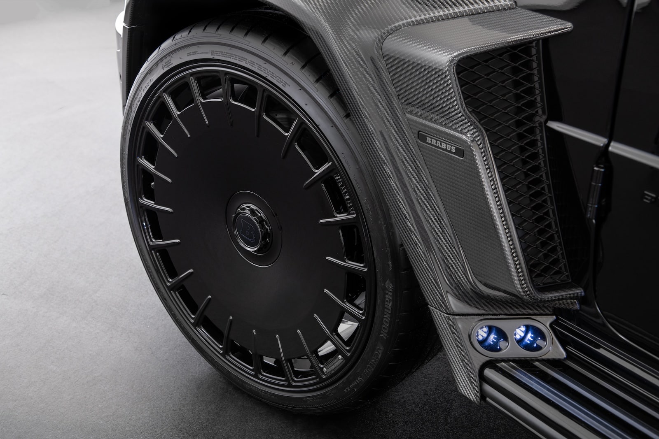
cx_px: 330
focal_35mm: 48
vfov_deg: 28.1
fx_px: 879
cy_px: 220
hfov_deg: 41.1
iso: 500
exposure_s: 1/30
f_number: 5.6
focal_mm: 48
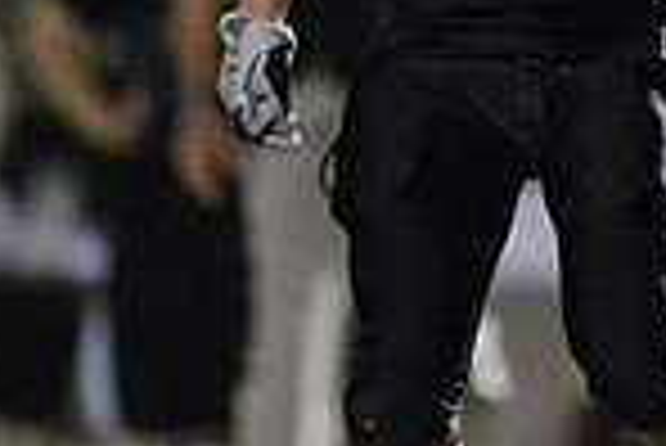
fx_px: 28980
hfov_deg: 1.3
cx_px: 837
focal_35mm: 1565
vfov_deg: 0.9
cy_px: -83
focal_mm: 400
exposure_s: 1/640
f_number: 2.8
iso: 12800
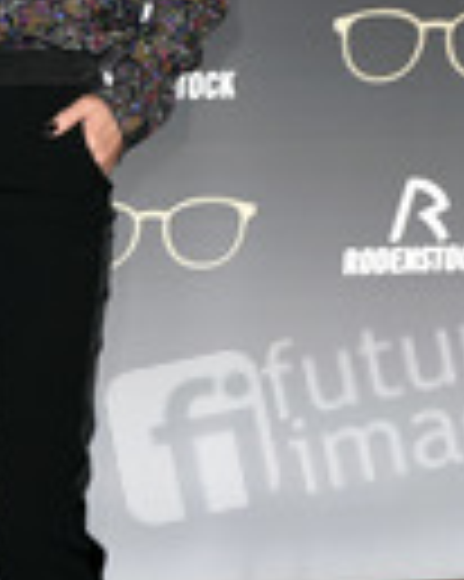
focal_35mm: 140
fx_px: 2406
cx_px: -72
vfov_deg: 13.8
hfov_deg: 10.8
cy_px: 193
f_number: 6.3
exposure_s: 1/60
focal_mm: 32
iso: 1600
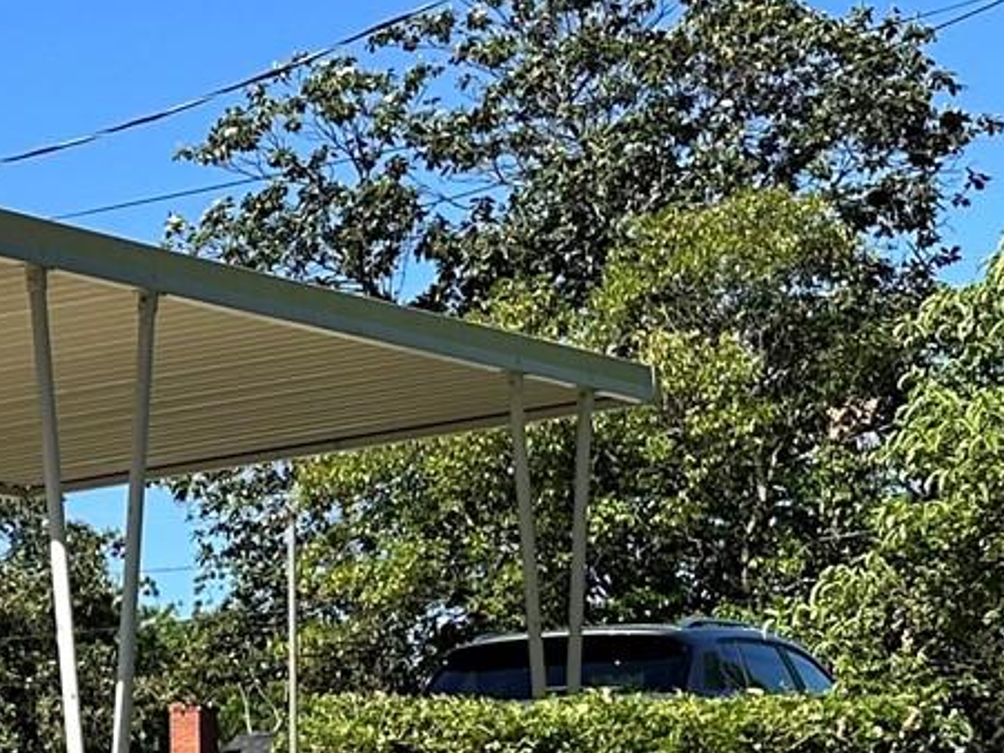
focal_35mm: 109
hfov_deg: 14.4
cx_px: -1115
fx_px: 3161
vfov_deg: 13.1
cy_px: 987
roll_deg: +0.2
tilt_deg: +0.8
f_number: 1.78
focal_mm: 6.86
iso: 80
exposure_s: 1/3247
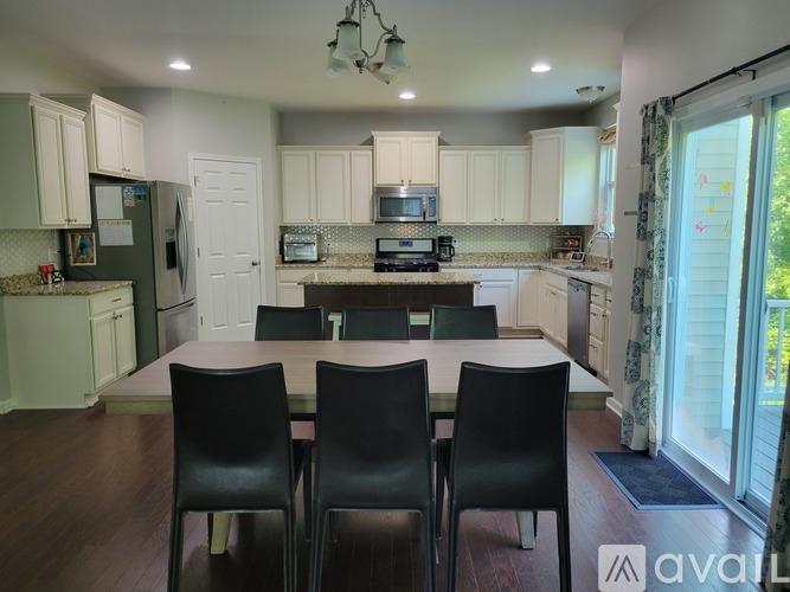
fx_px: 593
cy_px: 296
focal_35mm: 26
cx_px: 395
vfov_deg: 53.0
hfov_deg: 67.3
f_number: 1.8
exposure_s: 1/60
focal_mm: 5.4
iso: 160
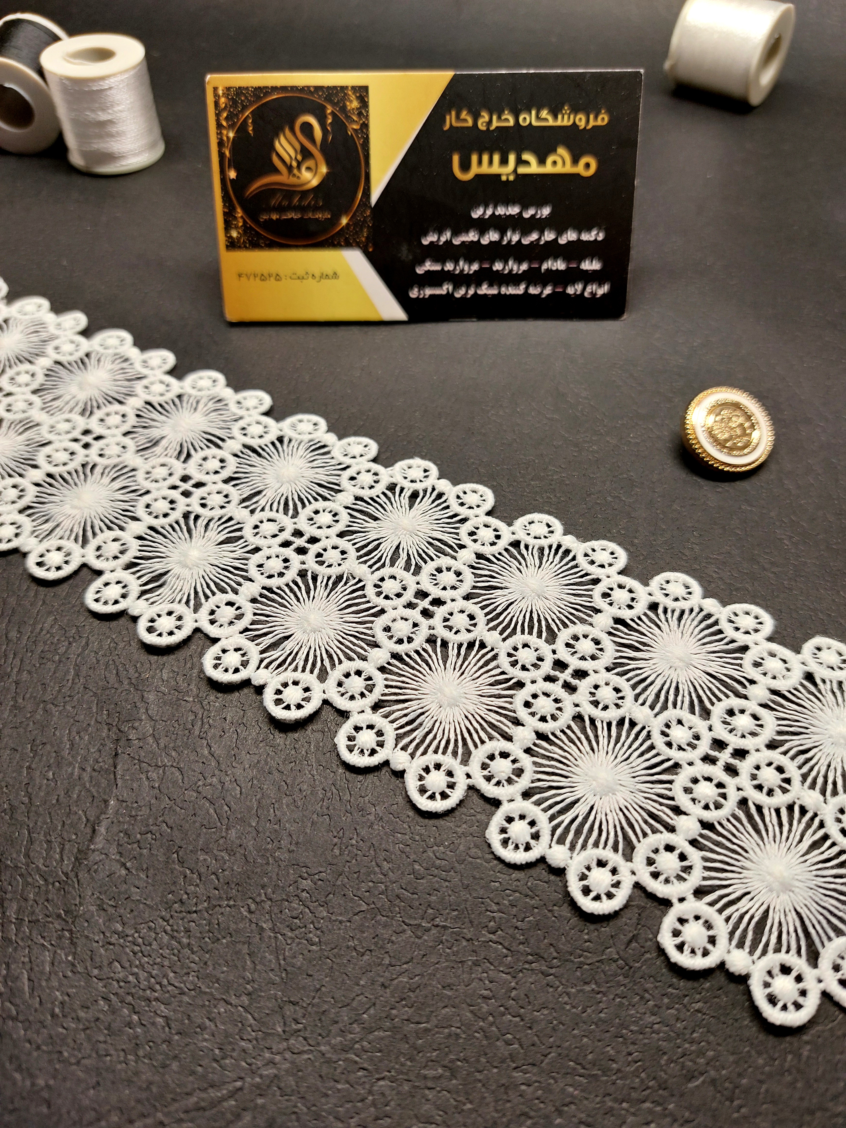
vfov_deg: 71.6
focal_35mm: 24
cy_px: 564
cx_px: 423
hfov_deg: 56.8
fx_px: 782
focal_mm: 5.23
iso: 32
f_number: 1.8
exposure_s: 1/100
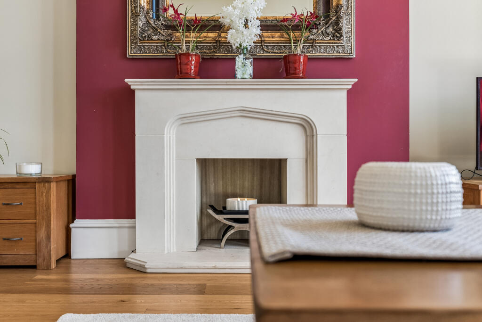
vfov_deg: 36.9
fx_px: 482
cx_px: 241
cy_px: 161
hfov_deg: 53.1
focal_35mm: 36
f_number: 2.8
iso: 320
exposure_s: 1/640
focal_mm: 24
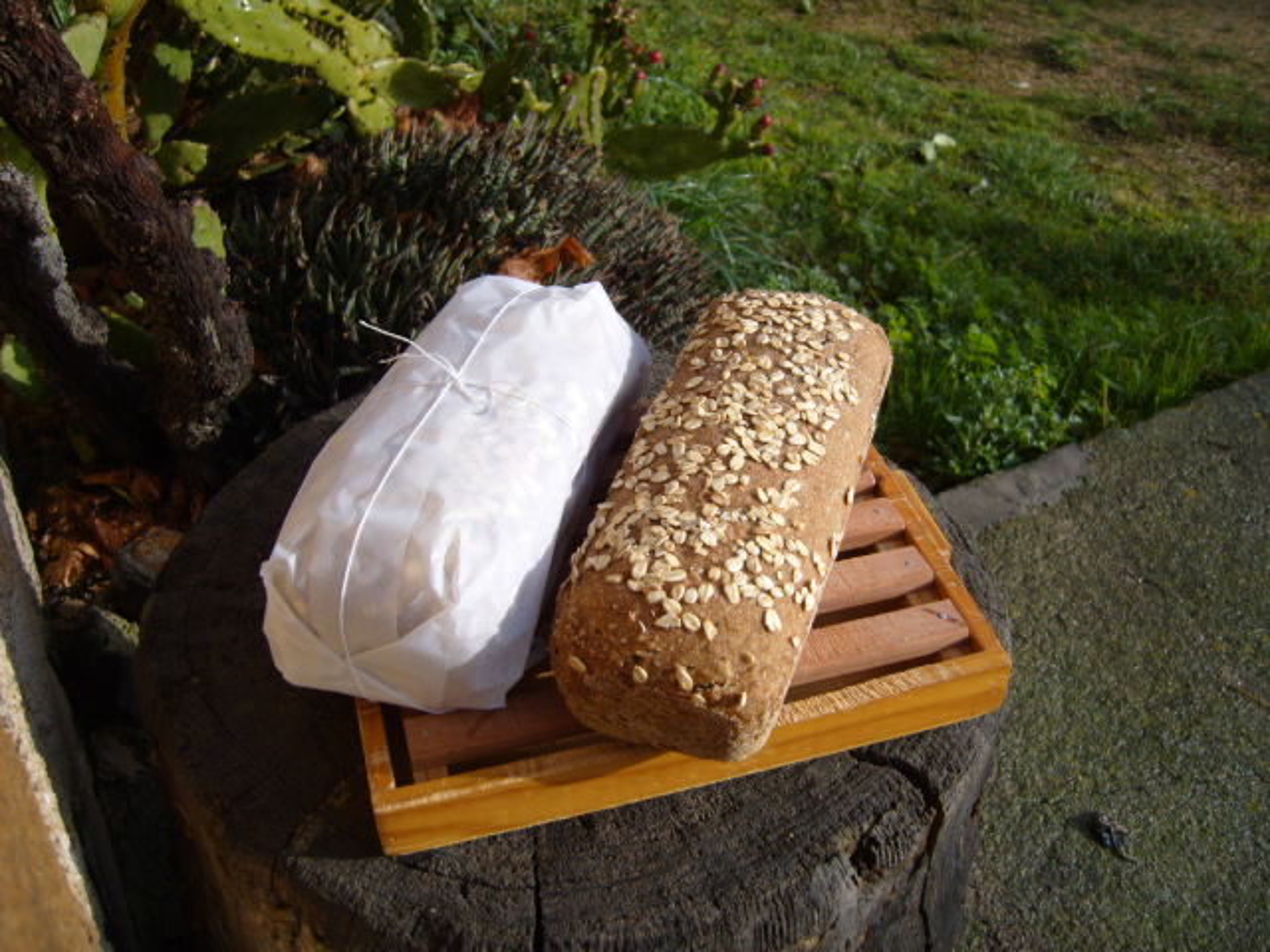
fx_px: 1284
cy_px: 476
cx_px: 635
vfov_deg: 40.7
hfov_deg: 52.6
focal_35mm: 35
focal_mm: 7.4
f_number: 7.1
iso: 80
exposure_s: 1/180
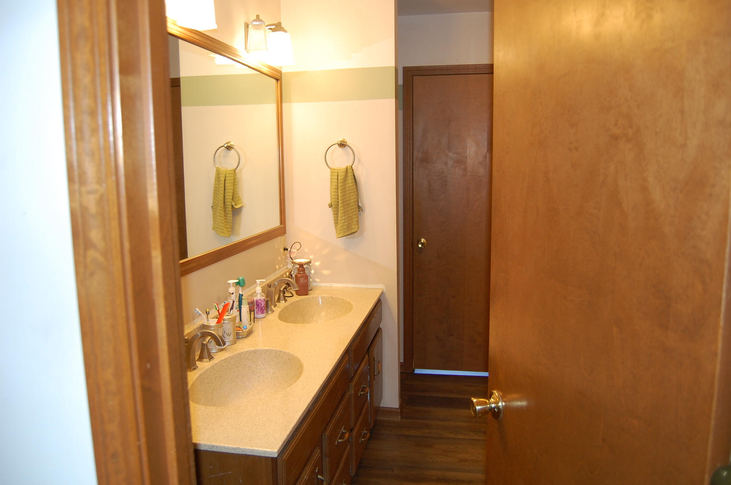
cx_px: 366
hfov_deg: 67.5
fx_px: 547
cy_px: 242
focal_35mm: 27
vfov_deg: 47.8
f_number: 3.5
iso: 400
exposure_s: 1/60
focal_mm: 18
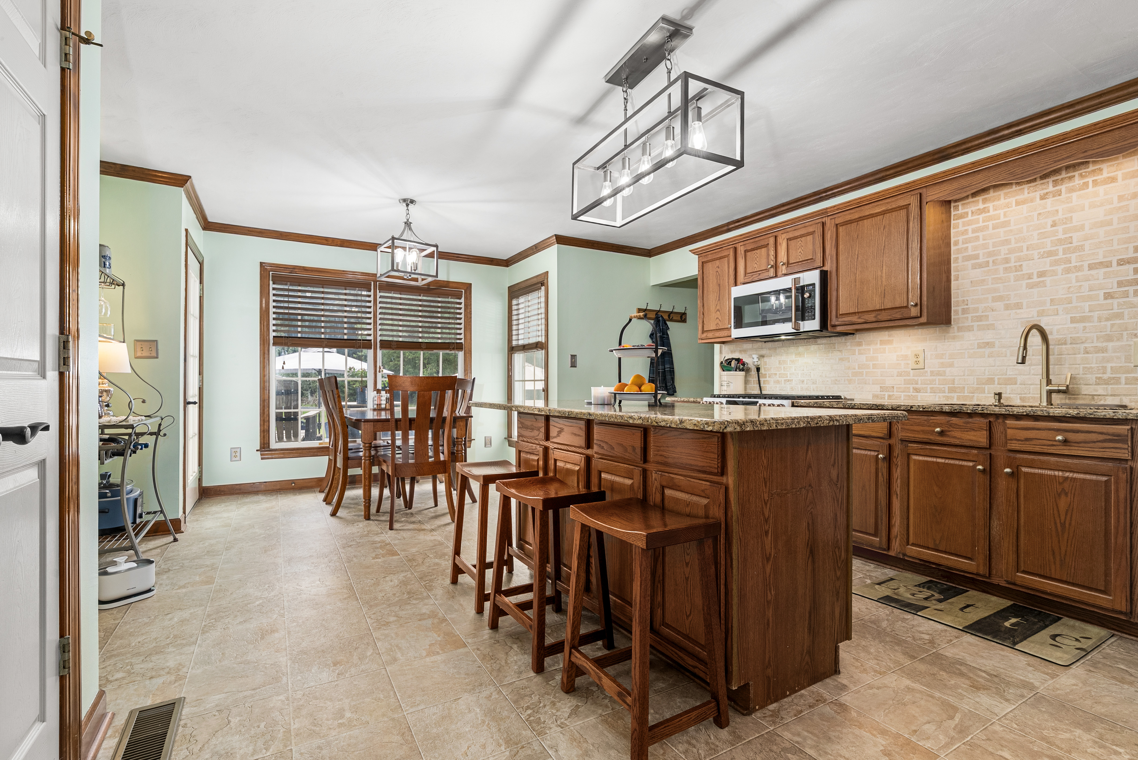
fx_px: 506
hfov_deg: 96.7
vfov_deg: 73.8
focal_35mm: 16
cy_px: 380
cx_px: 569
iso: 400
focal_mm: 16
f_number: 9
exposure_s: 1/4
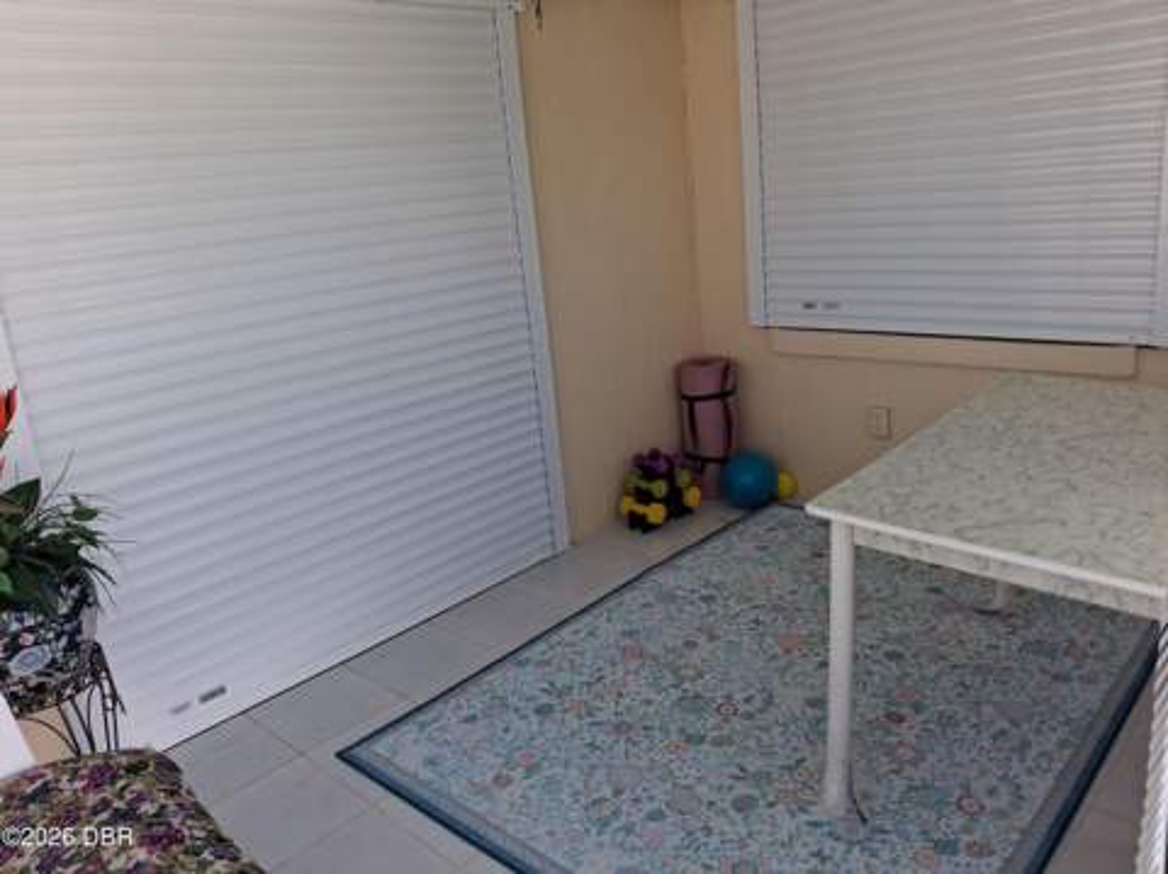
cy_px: 437
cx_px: 584
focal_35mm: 27
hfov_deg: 65.4
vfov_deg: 51.3
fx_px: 910
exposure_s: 1/120
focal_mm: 4
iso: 50
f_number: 1.8
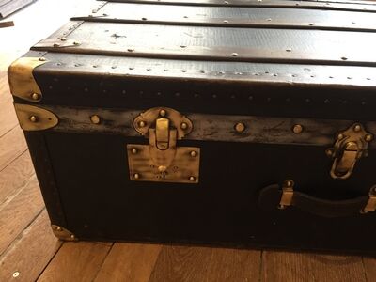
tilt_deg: -33.7
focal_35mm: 29
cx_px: 188
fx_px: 315
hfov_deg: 61.7
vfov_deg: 48.2
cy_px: 141
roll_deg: -1.1
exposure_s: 1/33
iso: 125
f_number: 2.2
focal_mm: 4.15
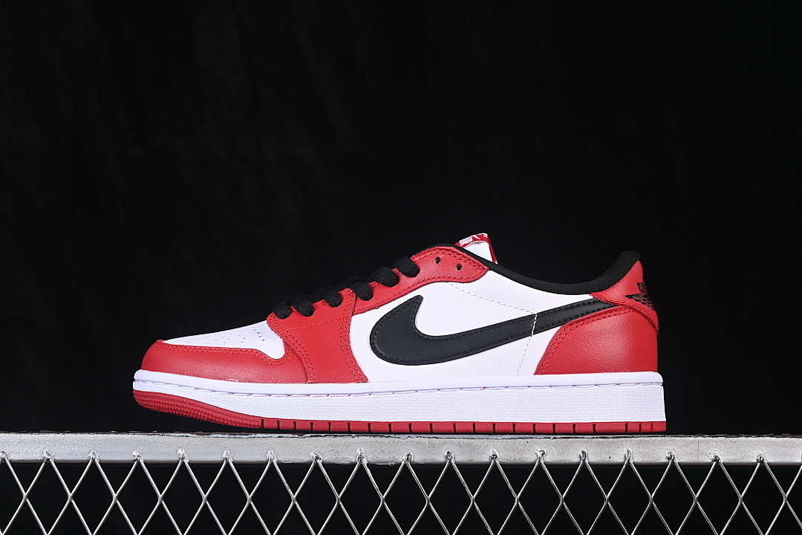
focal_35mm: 75
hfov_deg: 27.0
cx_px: 401
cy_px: 268
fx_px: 1671
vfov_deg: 18.2
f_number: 7.1
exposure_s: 1/80
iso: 160
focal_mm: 50
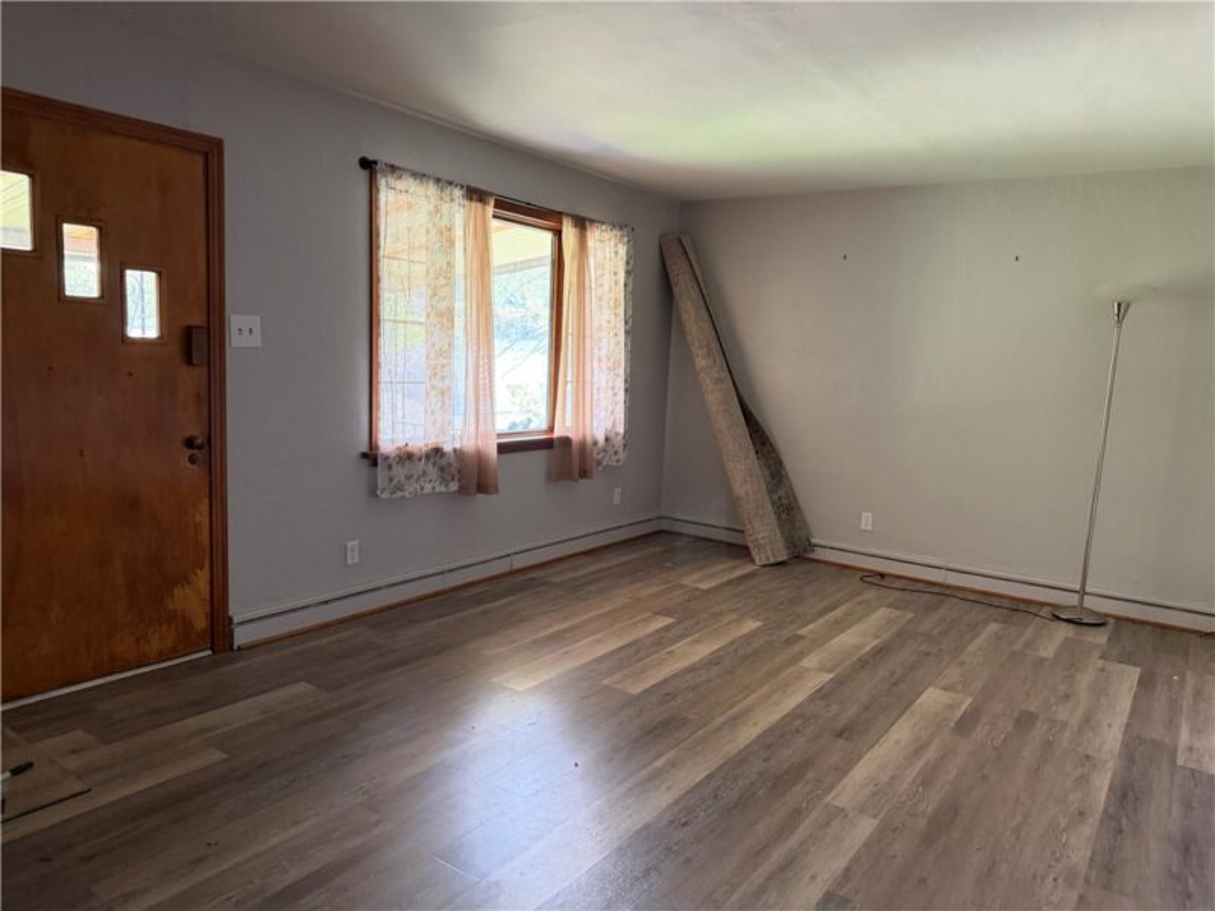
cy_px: 456
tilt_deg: -8.1
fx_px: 842
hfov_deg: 71.6
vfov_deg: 56.8
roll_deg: -1.9
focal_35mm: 24
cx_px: 608
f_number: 1.78
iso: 320
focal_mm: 6.76
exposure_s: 1/60
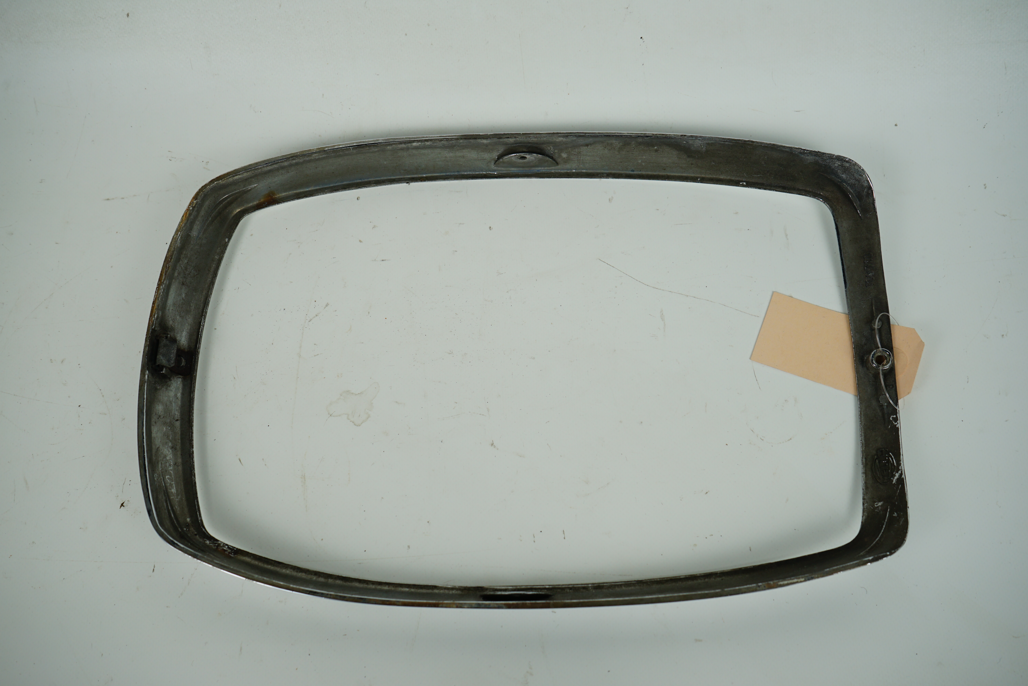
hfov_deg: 51.9
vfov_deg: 35.9
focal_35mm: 37
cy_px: 343
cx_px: 514
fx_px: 1056
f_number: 7.1
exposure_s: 1/200
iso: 200
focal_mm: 37
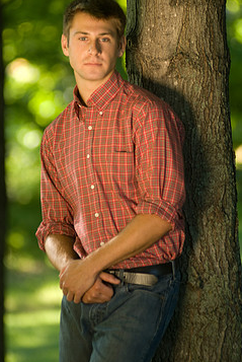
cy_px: 162
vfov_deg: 5.9
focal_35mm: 350
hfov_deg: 3.9
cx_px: 101
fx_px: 3515
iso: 200
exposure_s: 1/160
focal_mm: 185
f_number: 2.8
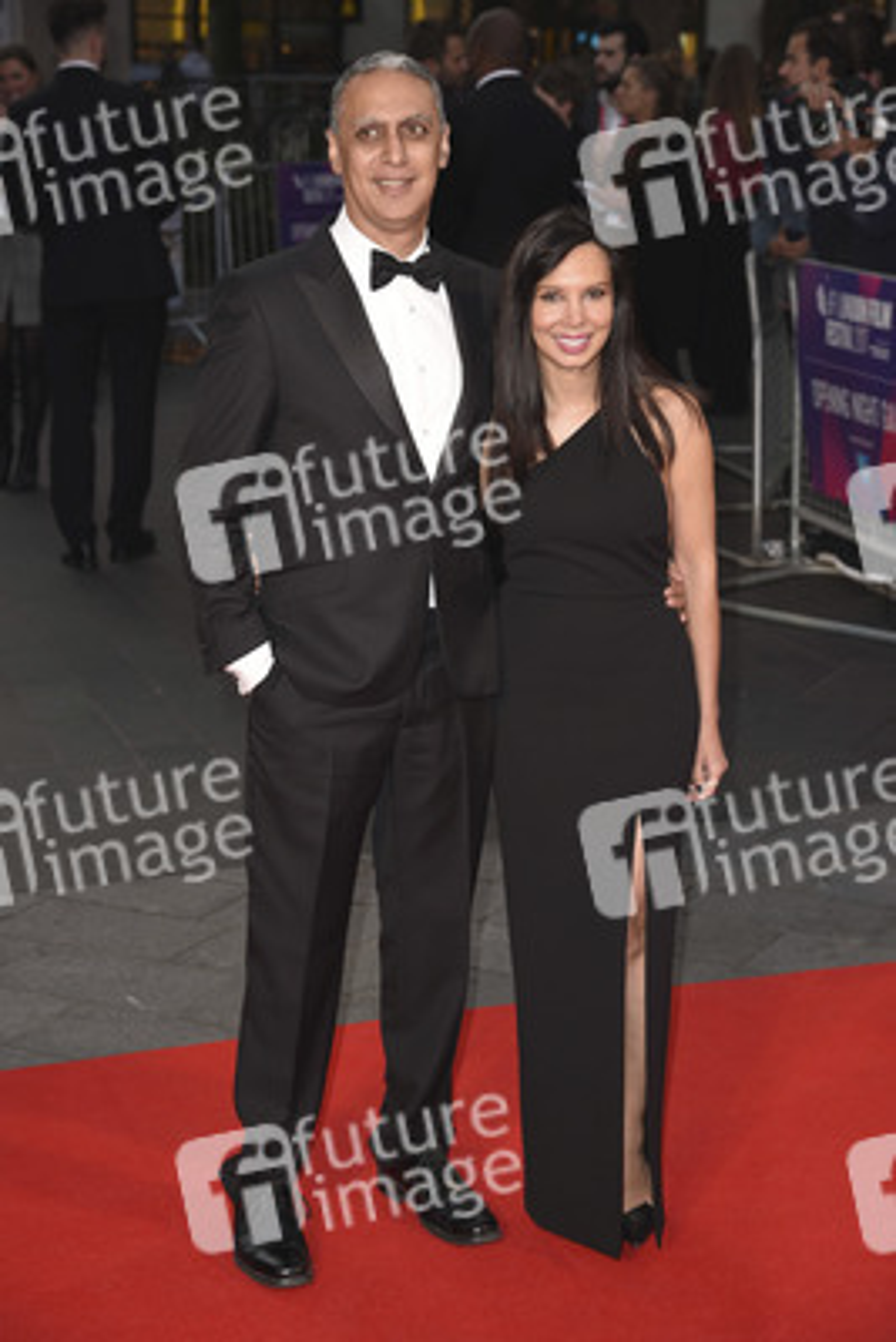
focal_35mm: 70
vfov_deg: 28.8
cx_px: 448
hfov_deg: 19.5
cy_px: 671
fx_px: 2611
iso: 640
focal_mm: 70
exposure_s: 1/250
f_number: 5.6
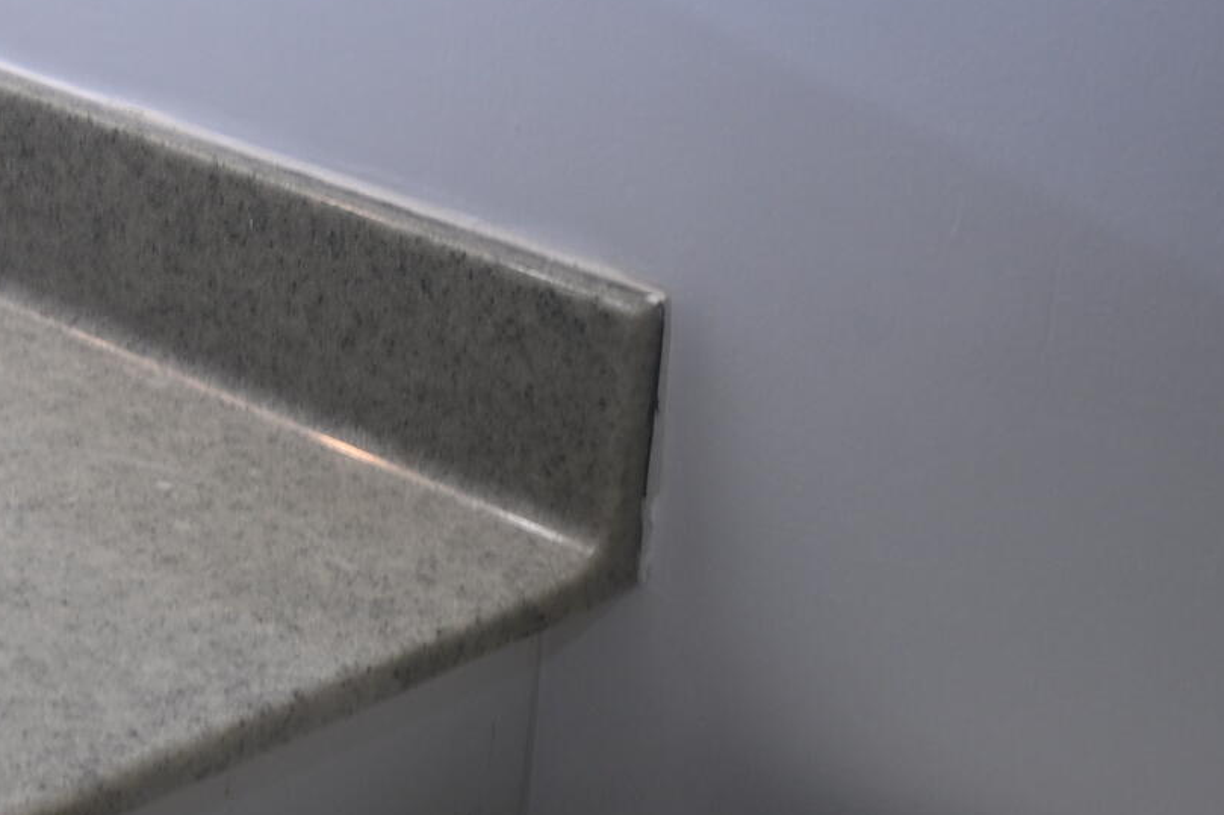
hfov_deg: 18.8
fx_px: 3025
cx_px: -847
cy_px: -337
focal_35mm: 89
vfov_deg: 14.5
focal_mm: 16
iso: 100
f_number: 4.5
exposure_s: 1/30
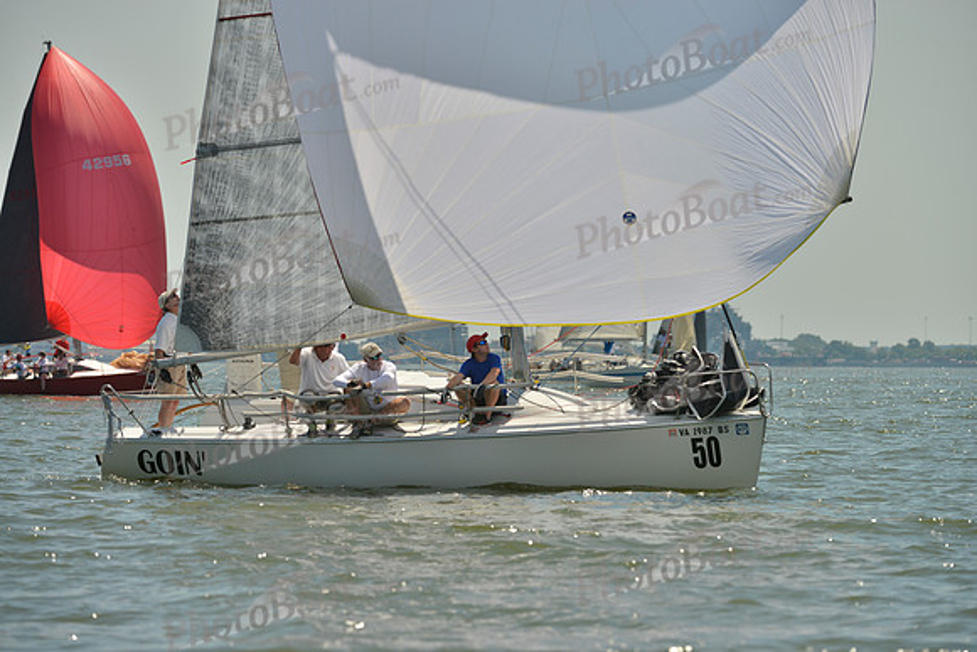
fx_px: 6786
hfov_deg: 8.2
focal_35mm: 250
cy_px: 326
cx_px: 488
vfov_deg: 5.5
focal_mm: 250
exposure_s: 1/1250
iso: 200
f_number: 7.1
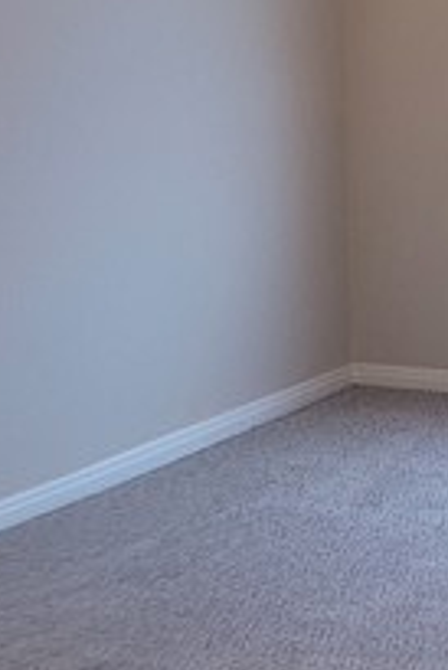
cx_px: 732
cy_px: 49
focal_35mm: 130
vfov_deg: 15.5
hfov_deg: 10.1
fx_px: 2422
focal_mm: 7
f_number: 1.8
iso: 250
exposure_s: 1/60
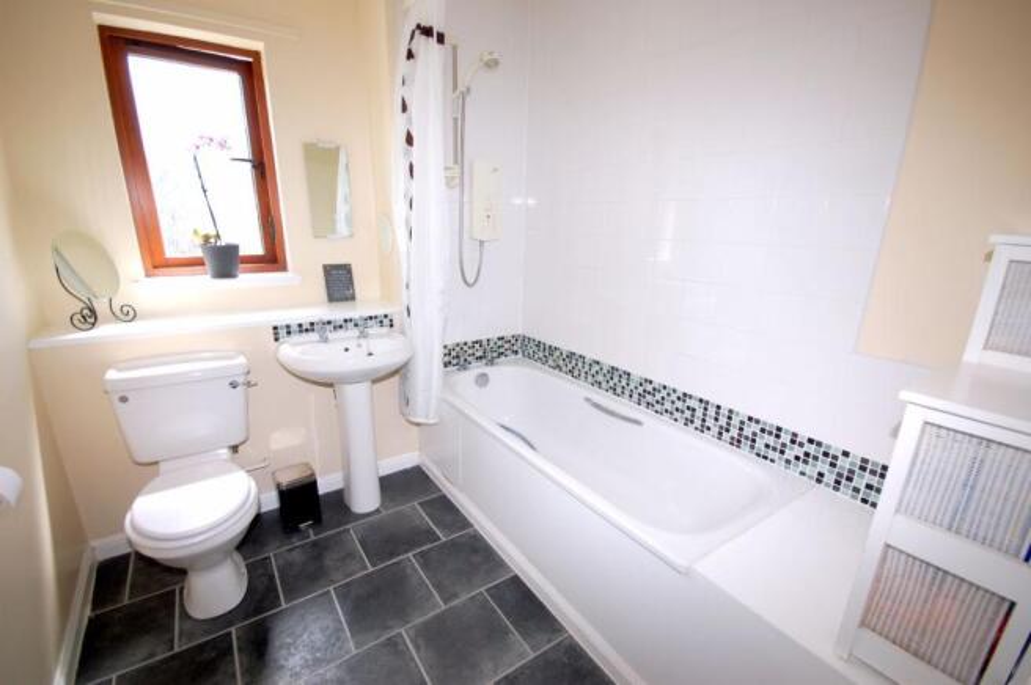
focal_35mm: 15
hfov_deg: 100.4
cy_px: 342
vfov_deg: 77.2
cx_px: 516
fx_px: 429
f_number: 5.6
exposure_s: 1/125
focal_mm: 10
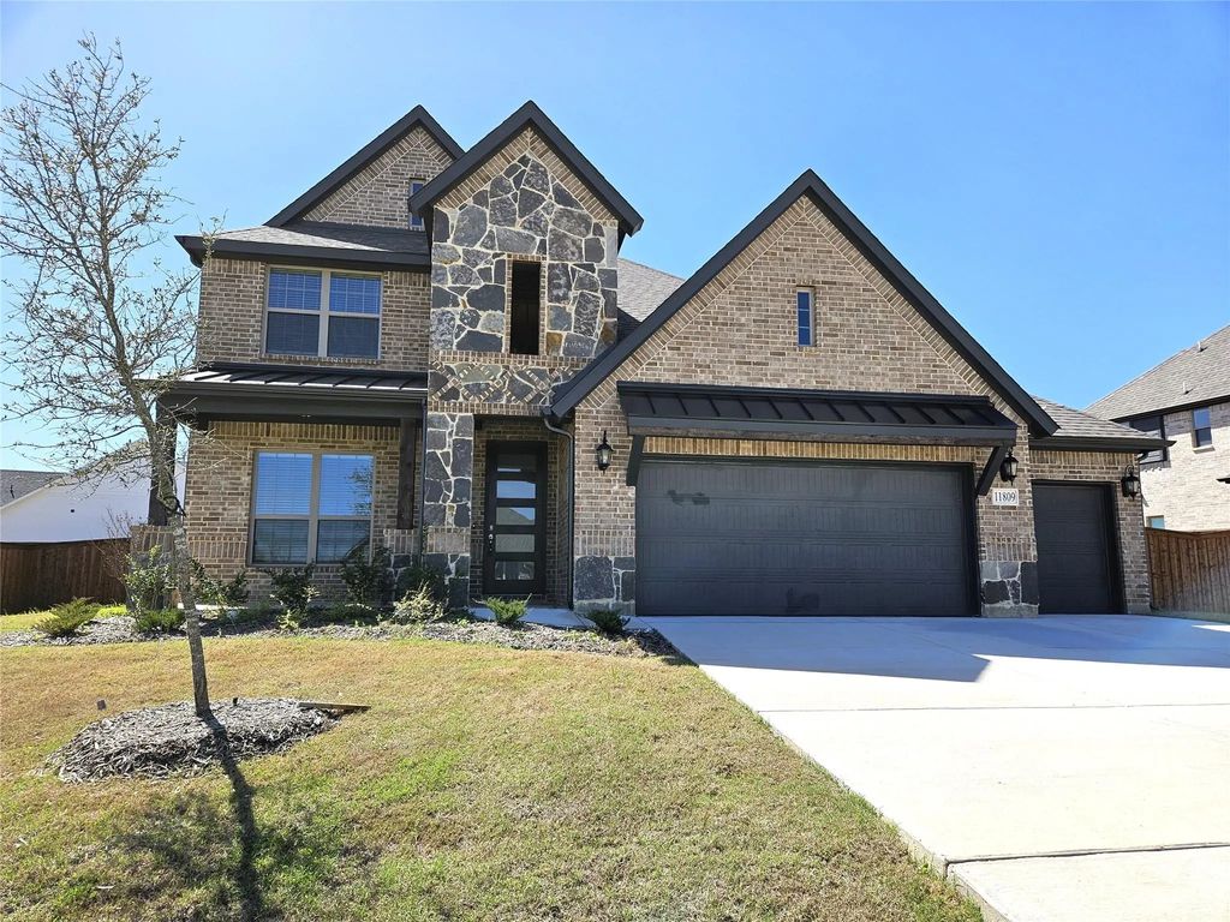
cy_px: 461
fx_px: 817
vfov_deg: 58.9
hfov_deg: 73.9
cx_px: 615
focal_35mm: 23
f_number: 1.8
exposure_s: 1/1645
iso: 25
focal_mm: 5.4
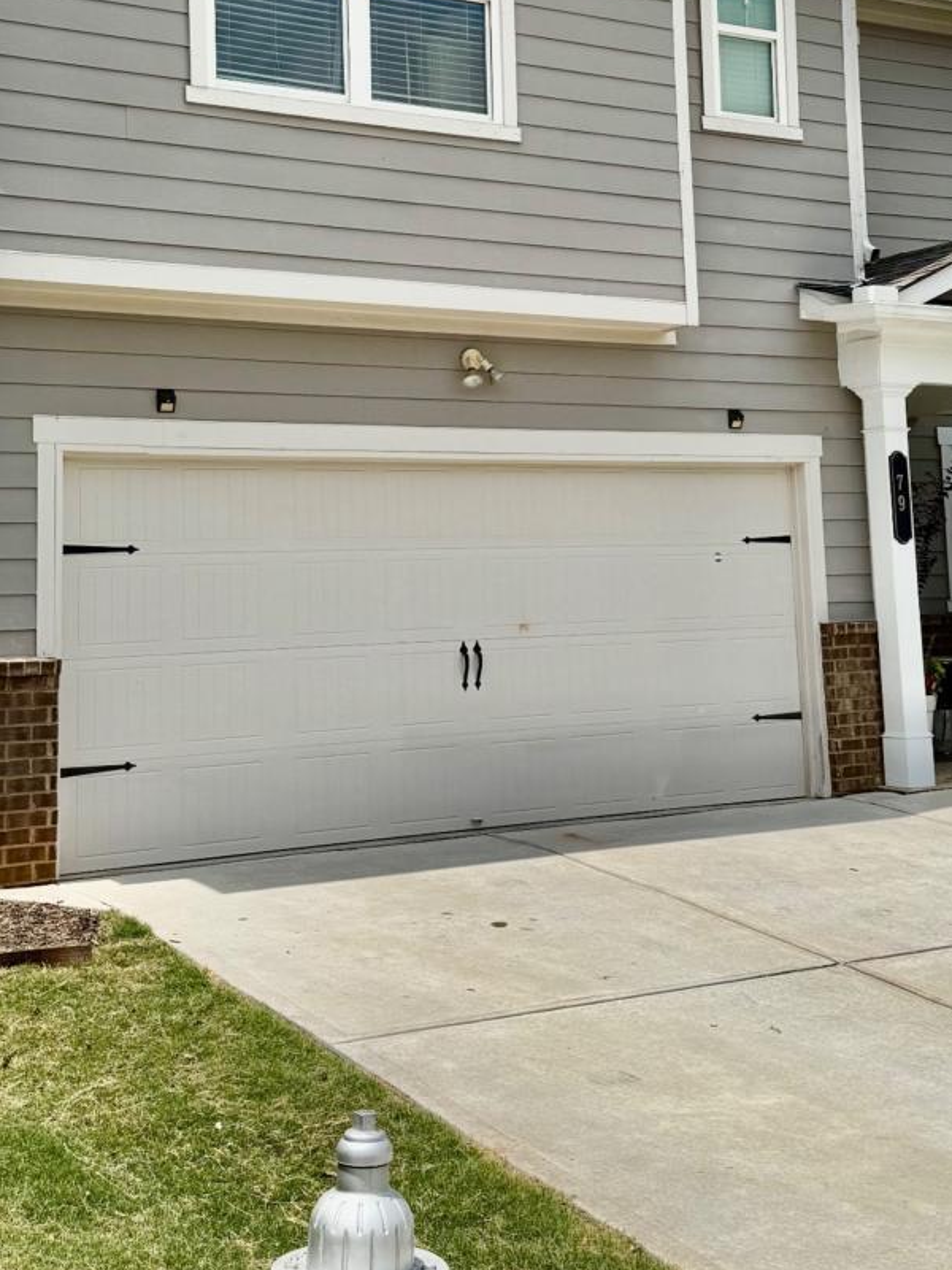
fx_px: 1760
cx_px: 466
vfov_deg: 39.0
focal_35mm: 48
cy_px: 386
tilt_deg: +6.1
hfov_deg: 30.3
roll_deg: +1.6
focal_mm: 6.76
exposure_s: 1/10417
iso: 80
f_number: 1.78
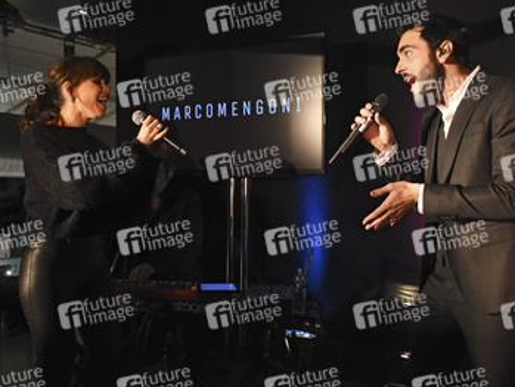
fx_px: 610
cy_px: 201
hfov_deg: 45.8
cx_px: 263
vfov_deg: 35.2
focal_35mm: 41
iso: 1600
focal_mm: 22
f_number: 4.5
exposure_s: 1/60
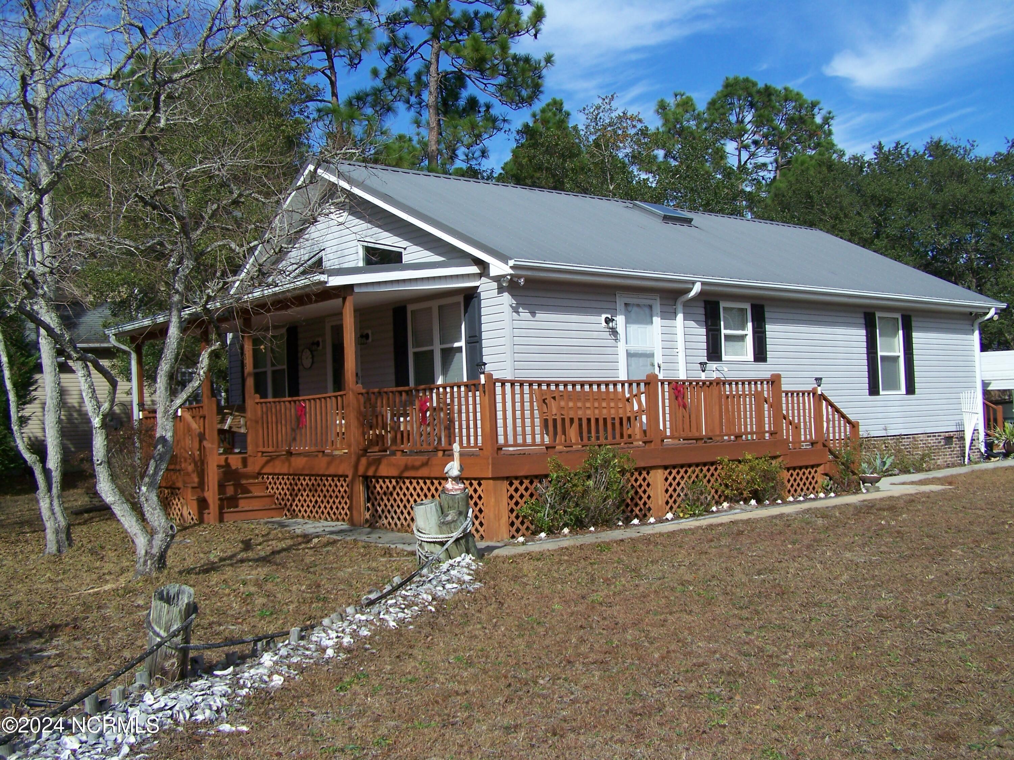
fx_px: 1113
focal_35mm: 38
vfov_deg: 37.7
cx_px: 507
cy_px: 380
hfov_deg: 49.0
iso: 64
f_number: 4
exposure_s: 1/640
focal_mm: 6.3
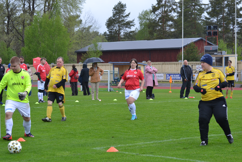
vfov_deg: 13.0
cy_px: 81
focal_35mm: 105
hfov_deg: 19.5
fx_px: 706
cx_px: 121
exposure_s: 1/1250
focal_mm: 70
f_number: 5
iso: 400
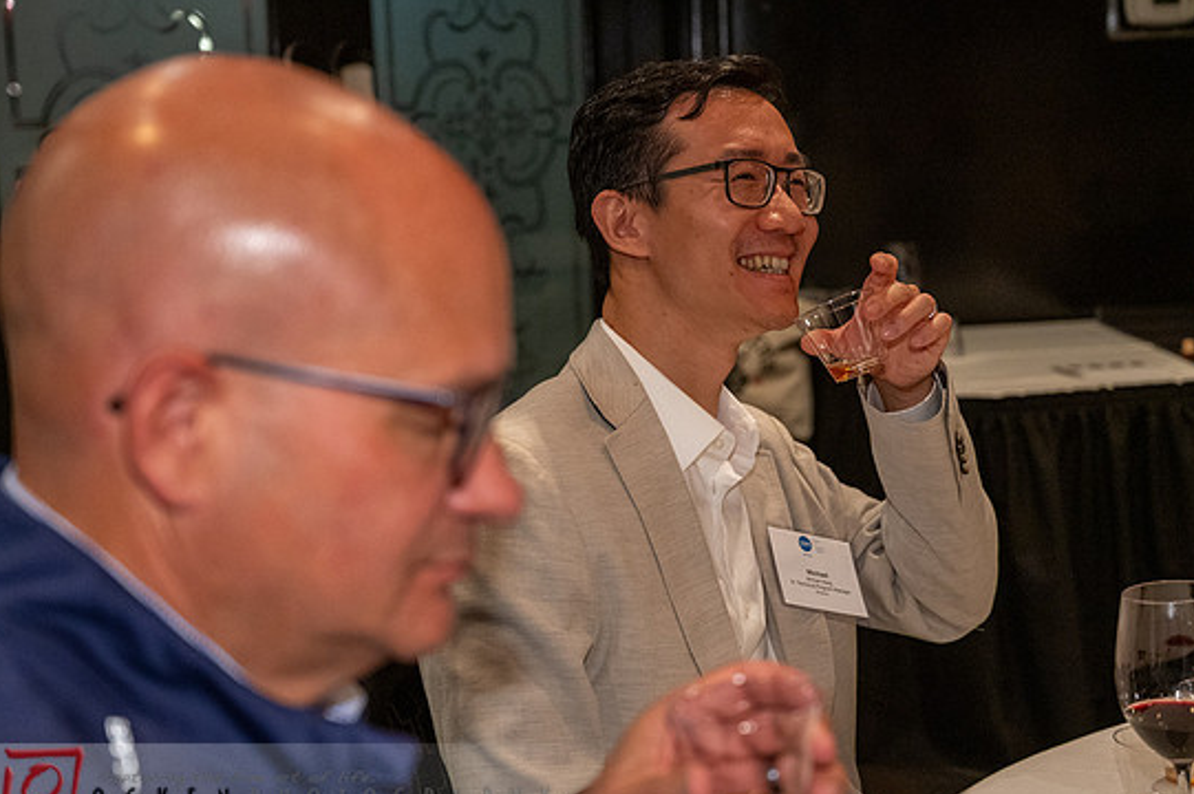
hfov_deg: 33.9
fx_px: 1956
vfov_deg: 23.0
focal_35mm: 59
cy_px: 404
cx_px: 627
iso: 5000
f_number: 4
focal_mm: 55
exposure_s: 1/60
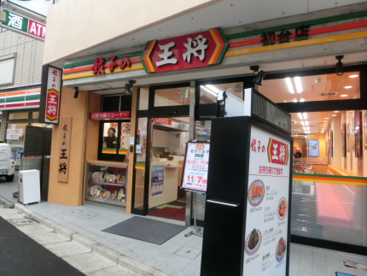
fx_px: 255
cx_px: 184
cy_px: 138
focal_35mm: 24
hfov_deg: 71.6
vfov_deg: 56.9
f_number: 3
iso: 250
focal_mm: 4.24
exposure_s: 1/125
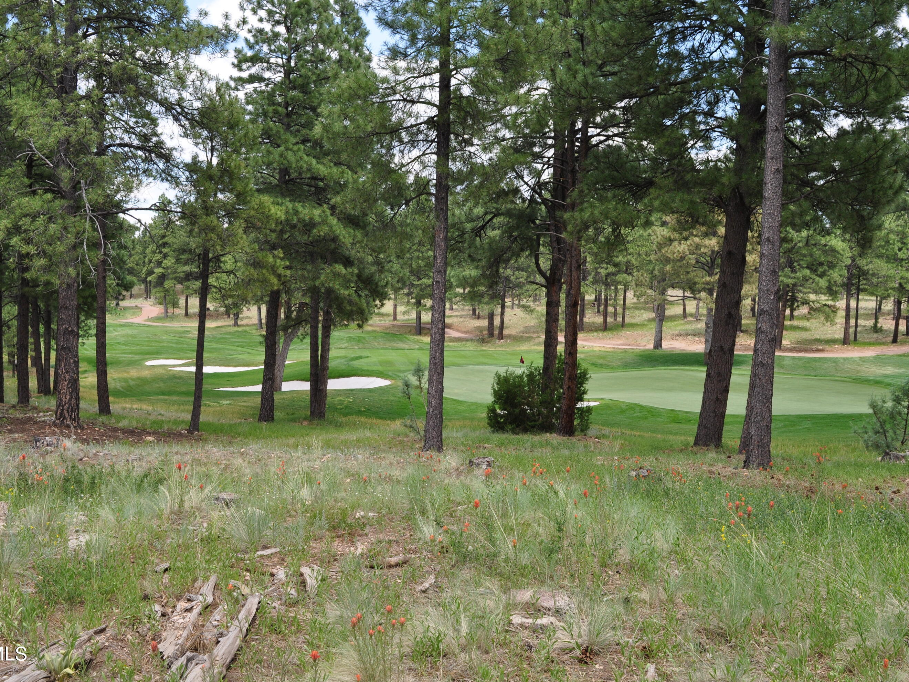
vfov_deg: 39.7
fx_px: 945
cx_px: 429
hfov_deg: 51.3
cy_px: 342
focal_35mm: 36
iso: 200
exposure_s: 1/160
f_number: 9
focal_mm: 22
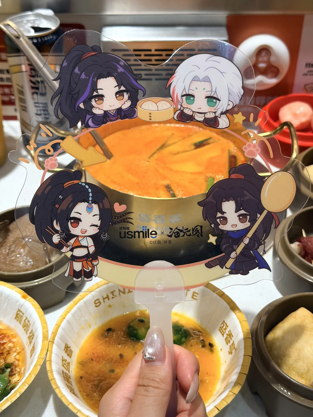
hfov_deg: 30.3
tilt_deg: -38.9
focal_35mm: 48
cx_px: 156
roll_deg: -0.4
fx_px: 579
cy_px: 208
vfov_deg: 39.7
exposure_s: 1/636
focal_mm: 6.76
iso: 80
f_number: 1.78
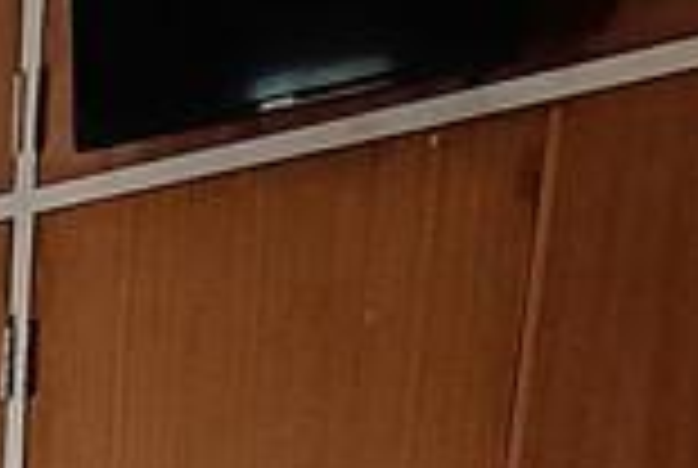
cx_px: -248
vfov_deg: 11.3
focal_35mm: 91
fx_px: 1768
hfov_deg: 20.2
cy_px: 1269
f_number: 2.2
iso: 324
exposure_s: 1/100
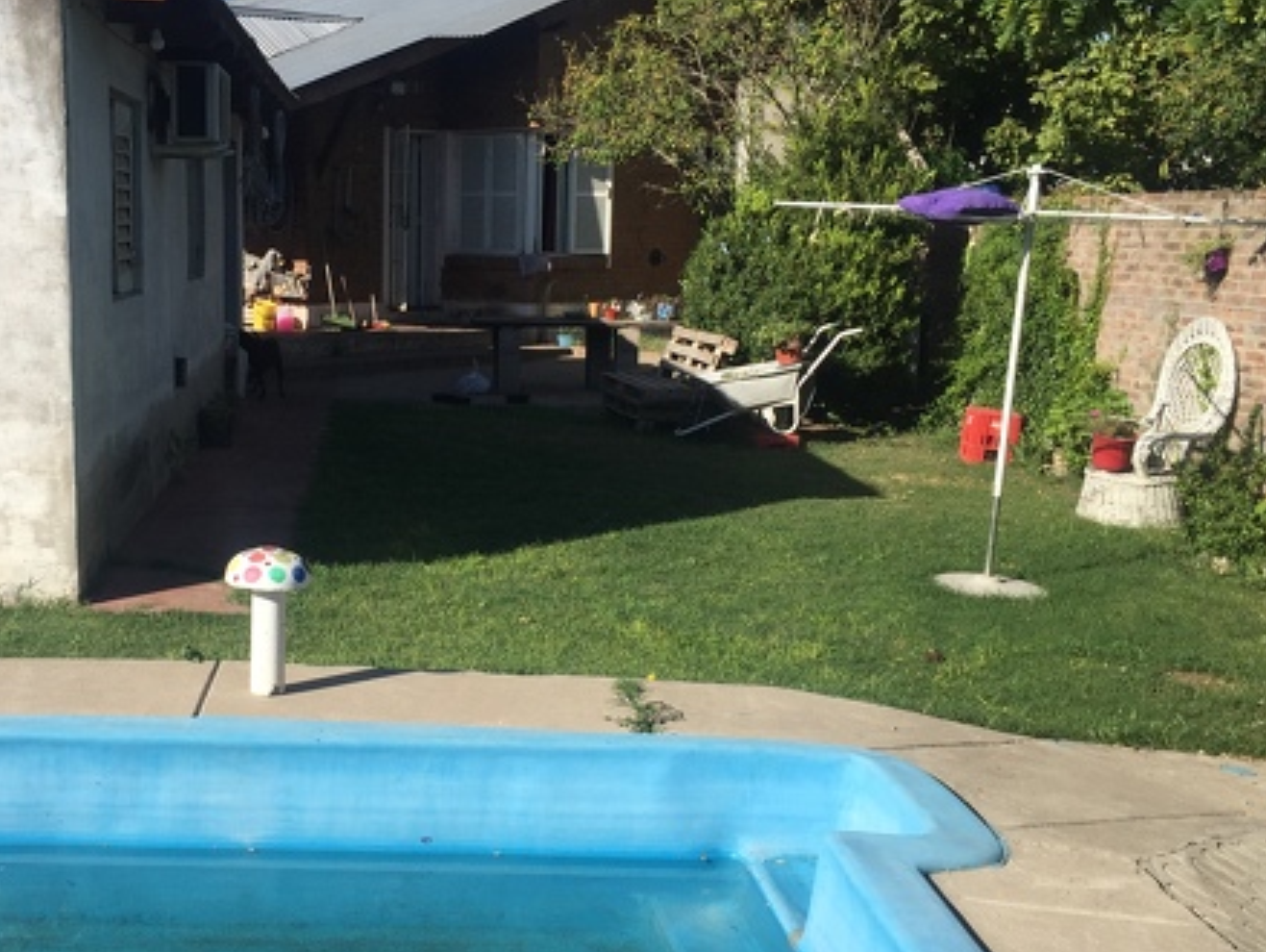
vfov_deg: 32.9
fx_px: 1611
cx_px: 381
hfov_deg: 42.1
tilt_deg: -10.6
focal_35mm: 44
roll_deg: -1.0
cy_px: 519
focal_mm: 4.15
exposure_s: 1/2475
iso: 32
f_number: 2.2
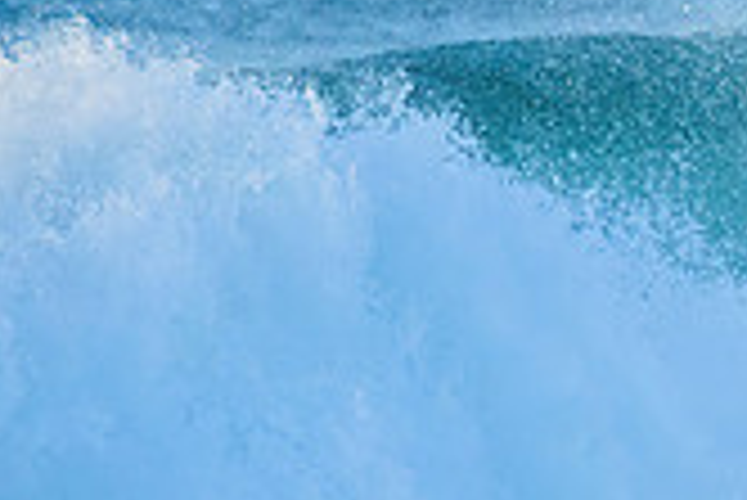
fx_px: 58025
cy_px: 367
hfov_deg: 0.7
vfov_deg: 0.5
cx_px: 1264
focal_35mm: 2794
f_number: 11
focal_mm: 800
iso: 4500
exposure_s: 1/1250
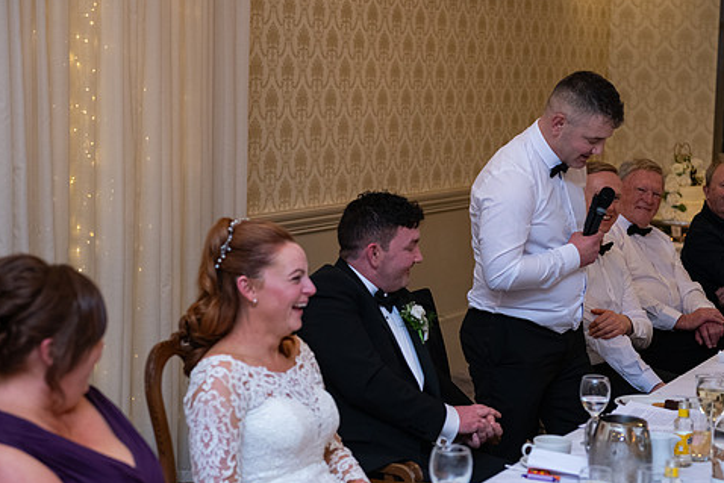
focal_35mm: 85
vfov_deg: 16.1
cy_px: 263
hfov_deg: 23.9
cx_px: 383
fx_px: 1710
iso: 1000
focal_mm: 70
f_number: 3.5
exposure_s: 1/160
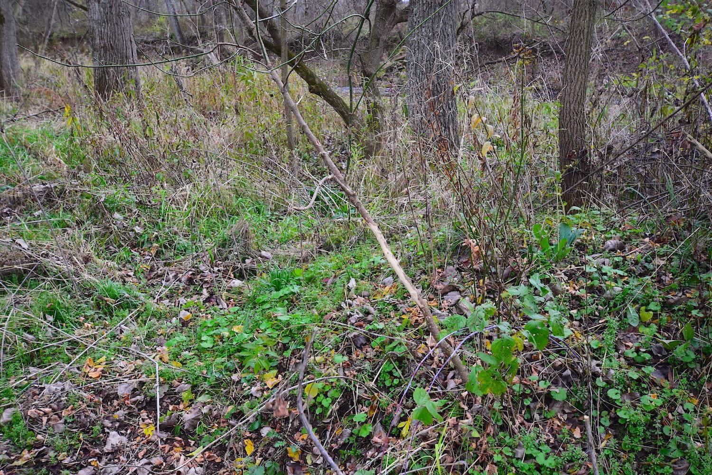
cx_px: 356
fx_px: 712
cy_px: 238
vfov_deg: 36.9
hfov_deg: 53.1
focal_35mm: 36
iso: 560
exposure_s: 1/60
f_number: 8
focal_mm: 24
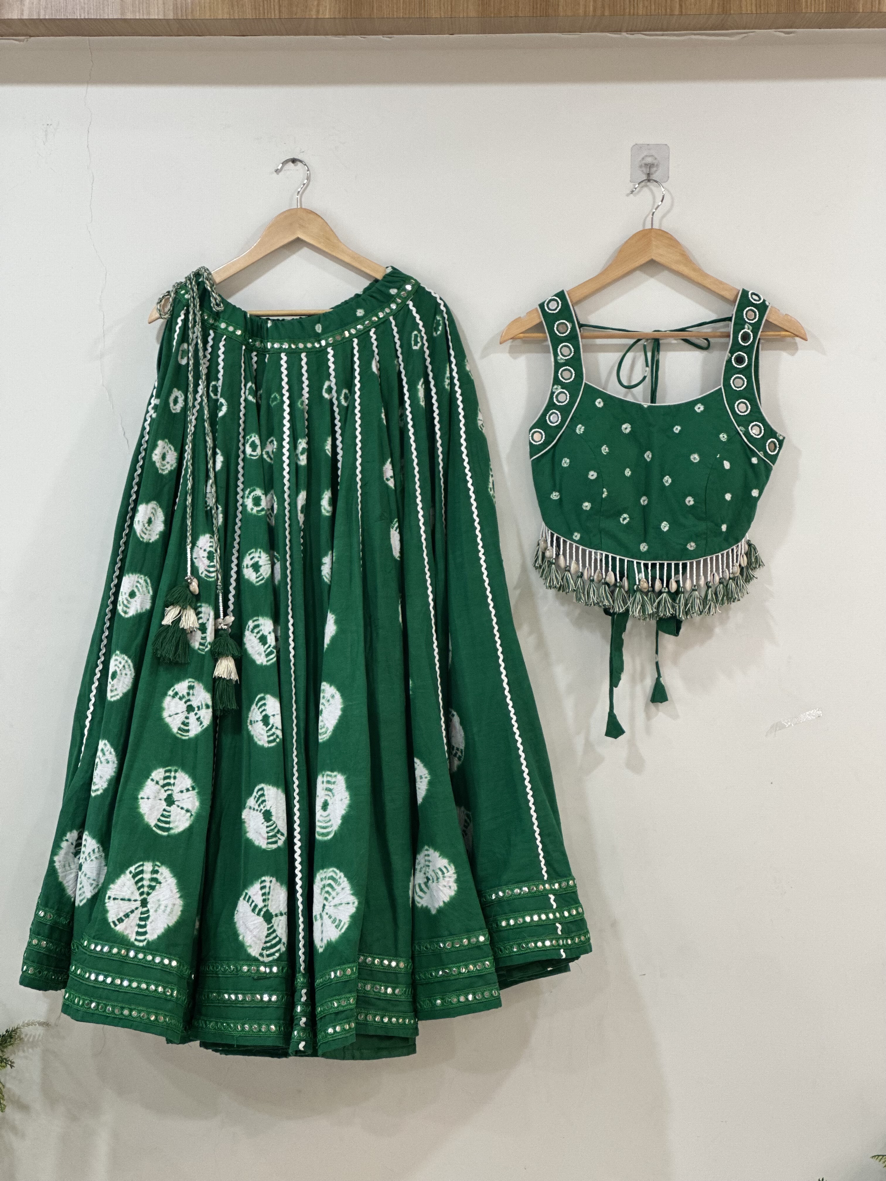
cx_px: 443
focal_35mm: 77
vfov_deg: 25.3
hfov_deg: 19.1
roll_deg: -1.0
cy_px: 590
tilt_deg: -0.9
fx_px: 2628
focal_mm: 9
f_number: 2.8
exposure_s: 1/33
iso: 160
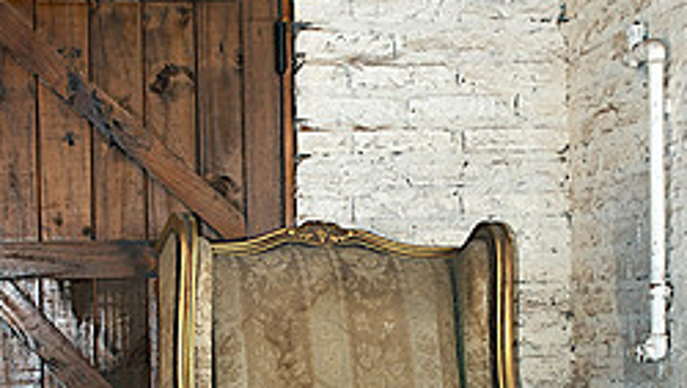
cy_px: 314
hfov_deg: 21.6
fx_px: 1804
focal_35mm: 99
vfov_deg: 12.2
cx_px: 334
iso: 320
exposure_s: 1/60
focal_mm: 35
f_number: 4.5
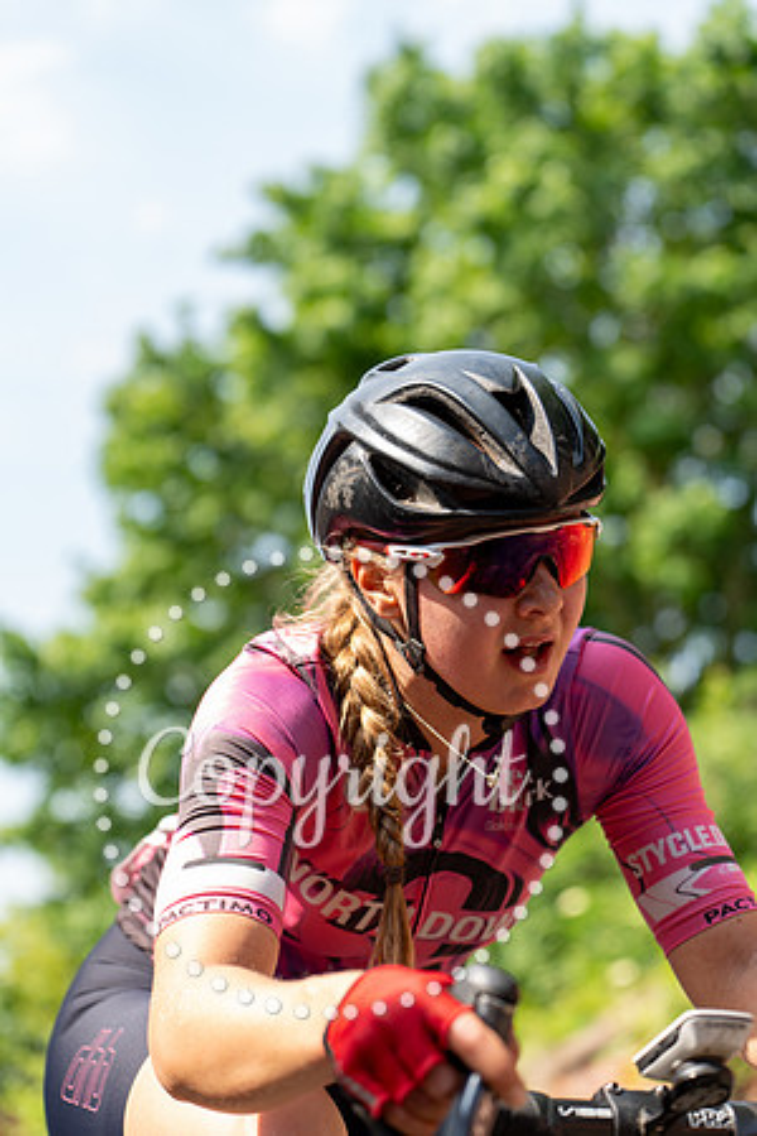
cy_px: 568
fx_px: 2208
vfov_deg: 28.8
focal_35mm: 70
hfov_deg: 19.5
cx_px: 378
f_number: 3.2
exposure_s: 1/640
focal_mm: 70
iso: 200
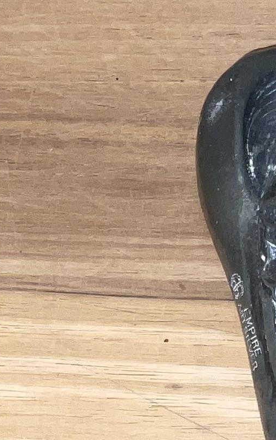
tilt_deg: -76.5
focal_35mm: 152
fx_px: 1828
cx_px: 486
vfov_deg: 13.3
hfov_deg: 8.3
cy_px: 557
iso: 20
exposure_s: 1/60
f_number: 1.8
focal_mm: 3
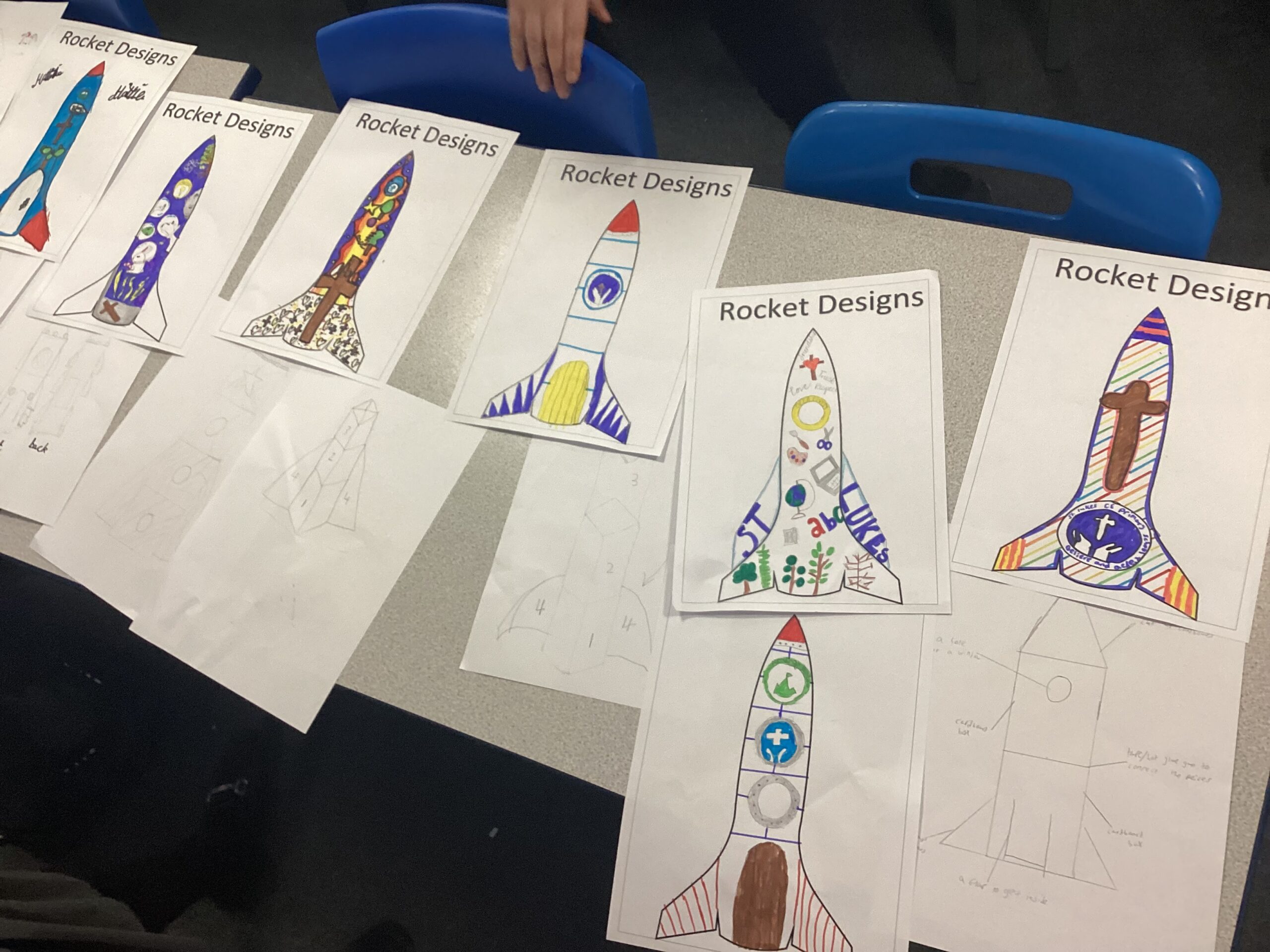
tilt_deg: -63.3
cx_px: 635
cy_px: 476
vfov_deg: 45.4
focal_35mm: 31
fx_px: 1137
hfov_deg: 58.4
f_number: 2.4
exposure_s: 1/60
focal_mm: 3.3
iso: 125
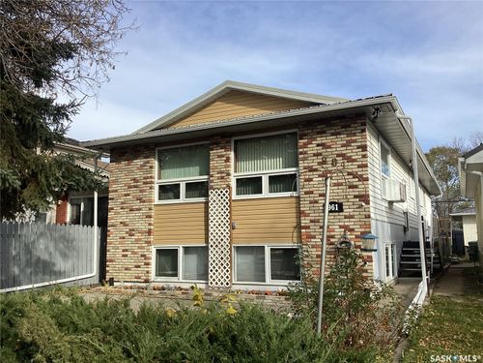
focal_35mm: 31
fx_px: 433
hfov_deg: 58.4
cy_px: 182
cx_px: 242
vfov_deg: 45.4
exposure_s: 1/970
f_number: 2.4
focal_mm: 3.3
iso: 25
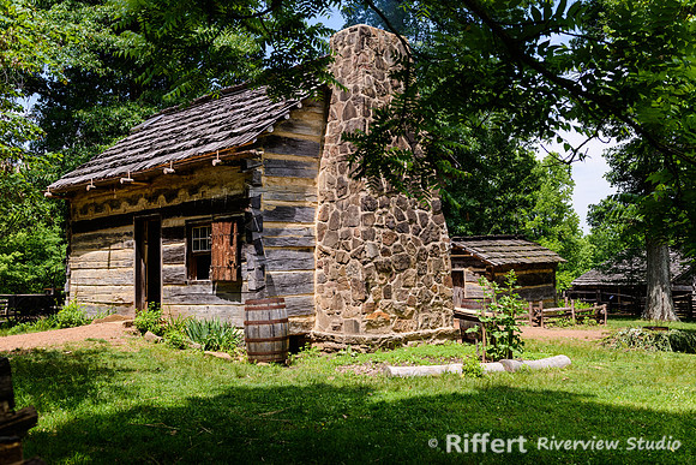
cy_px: 232
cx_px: 348
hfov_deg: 50.3
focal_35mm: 38
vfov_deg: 34.8
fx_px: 741
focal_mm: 38
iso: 100
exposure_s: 1/400
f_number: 5
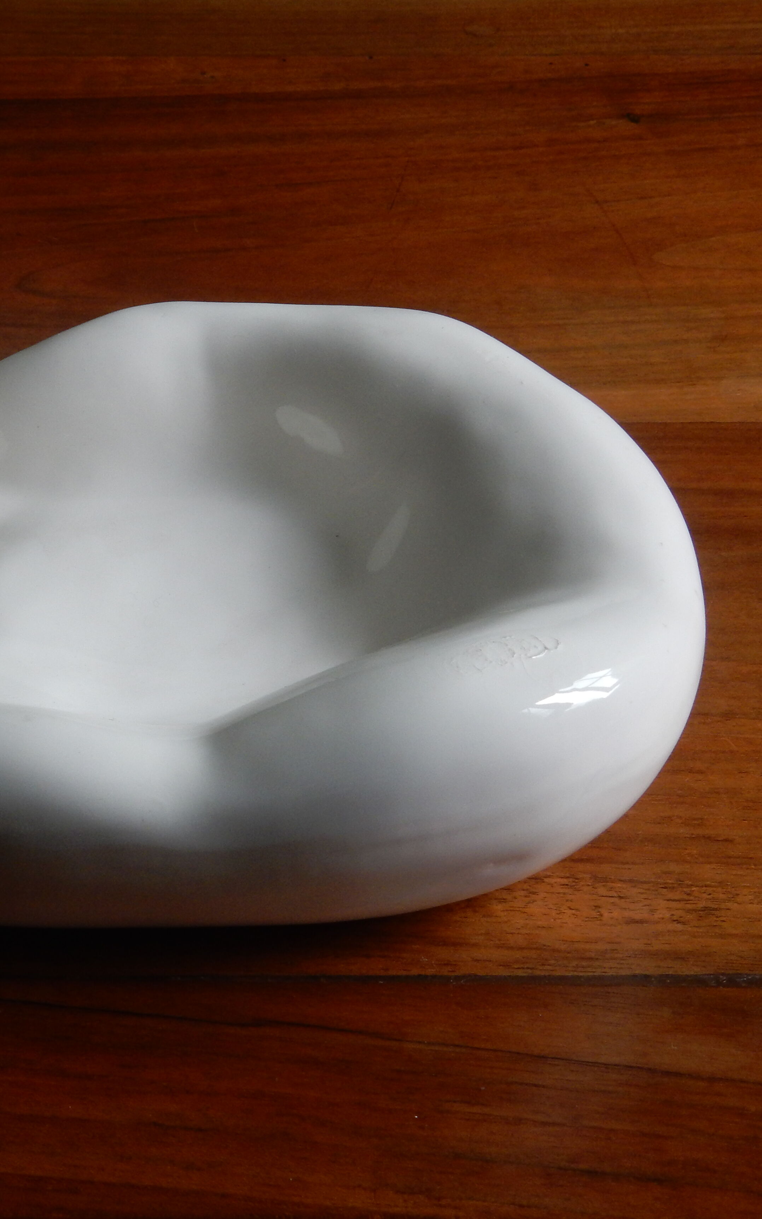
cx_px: 0
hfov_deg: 15.1
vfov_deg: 24.4
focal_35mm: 85
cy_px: 610
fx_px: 2824
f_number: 4.5
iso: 200
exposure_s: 1/30
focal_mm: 10.7
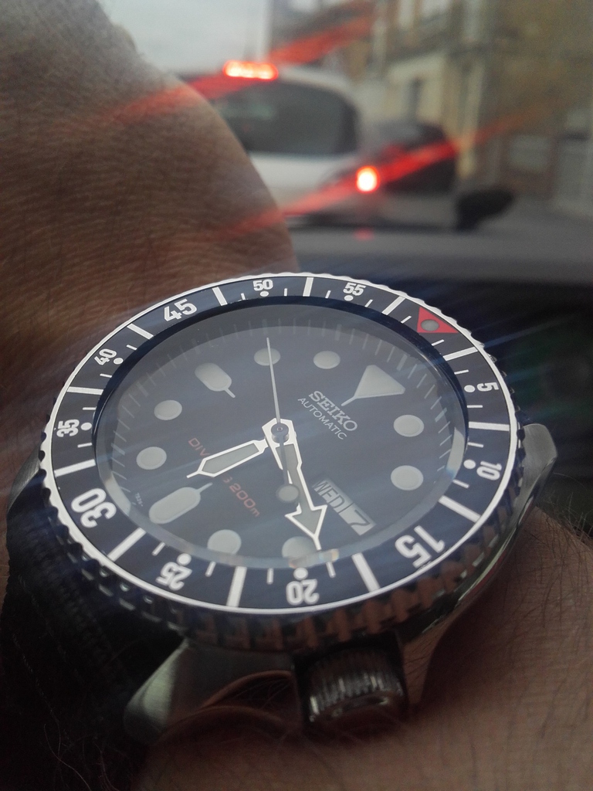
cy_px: 396
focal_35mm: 31
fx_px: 708
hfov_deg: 45.4
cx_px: 296
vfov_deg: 58.4
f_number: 2.2
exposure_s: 1/50
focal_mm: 3.3
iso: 50
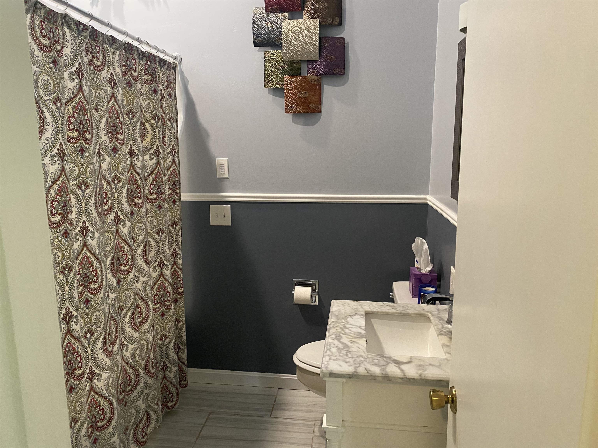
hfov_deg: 67.3
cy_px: 224
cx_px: 299
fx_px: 449
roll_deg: +0.2
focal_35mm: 26
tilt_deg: -10.7
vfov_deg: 53.1
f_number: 1.8
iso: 400
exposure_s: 1/60
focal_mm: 4.25
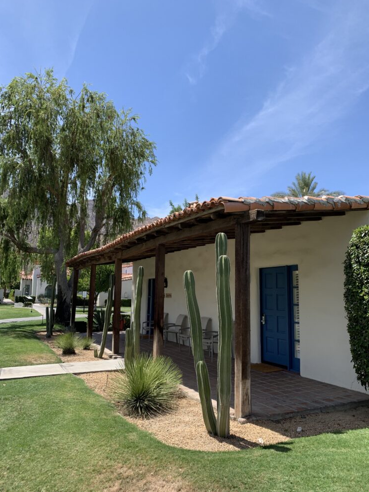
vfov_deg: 65.3
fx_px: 384
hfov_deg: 51.4
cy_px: 251
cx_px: 190
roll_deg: +0.2
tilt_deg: +8.2
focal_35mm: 27
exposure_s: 1/1513
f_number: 1.8
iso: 25
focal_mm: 4.25
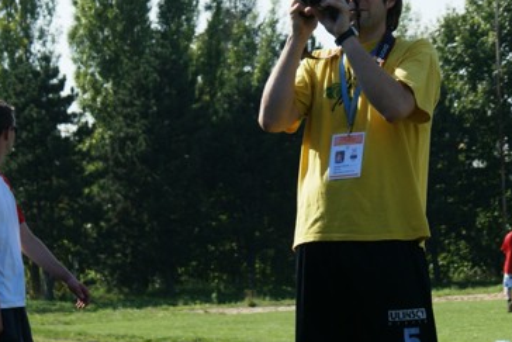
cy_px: 34
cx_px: 373
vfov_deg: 6.8
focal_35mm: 202
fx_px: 2874
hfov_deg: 10.2
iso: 100
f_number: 7.1
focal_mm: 70
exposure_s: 1/400
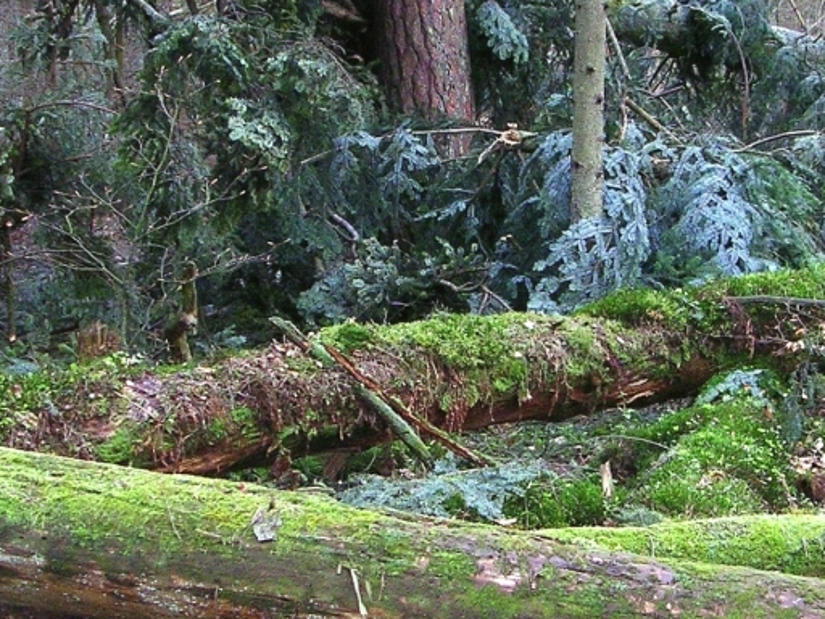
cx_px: 514
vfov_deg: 19.4
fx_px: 1811
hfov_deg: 25.6
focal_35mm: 76
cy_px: 371
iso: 196
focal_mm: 5.8
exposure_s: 1/60.1
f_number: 2.8
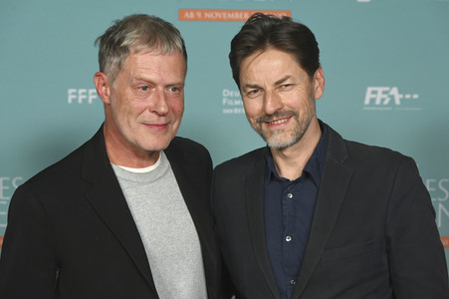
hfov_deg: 19.5
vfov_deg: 13.0
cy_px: 150
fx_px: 1309
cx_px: 224
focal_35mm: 105
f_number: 6.3
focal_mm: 105
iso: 1000
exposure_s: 1/200
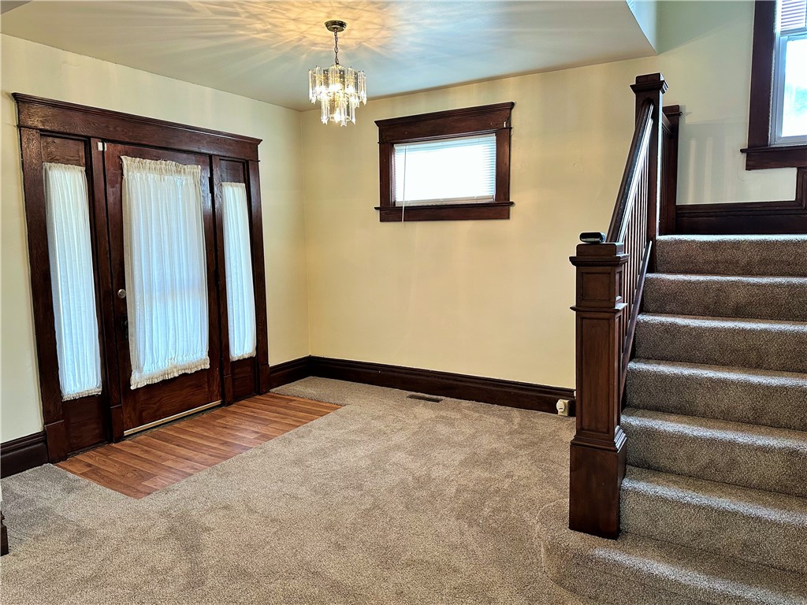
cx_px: 404
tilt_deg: -7.3
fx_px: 560
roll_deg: +0.3
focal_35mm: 24
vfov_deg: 56.8
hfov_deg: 71.6
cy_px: 302
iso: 200
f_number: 1.78
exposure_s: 1/120
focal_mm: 6.86
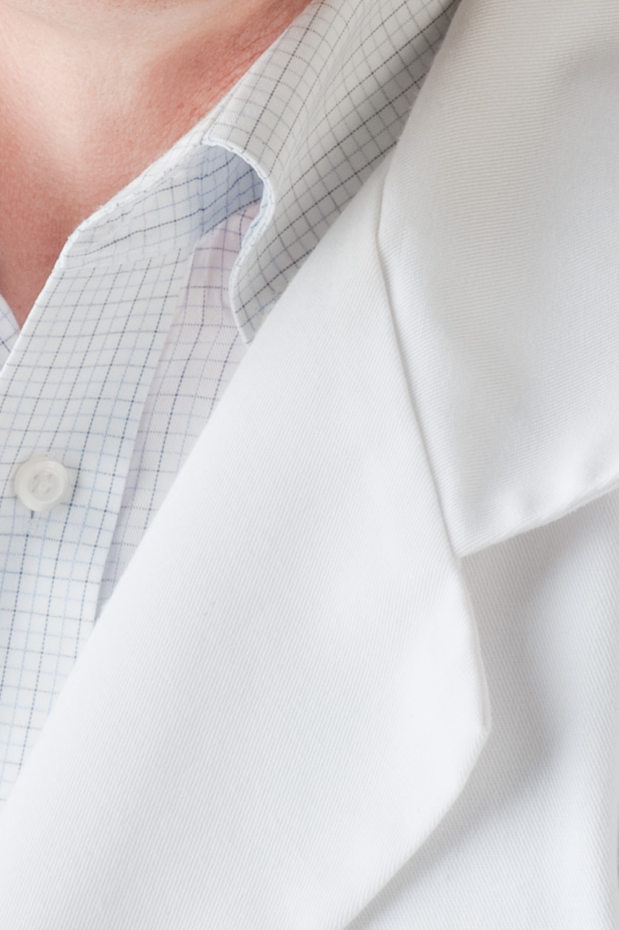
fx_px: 7253
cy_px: -29
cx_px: 143
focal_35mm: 281
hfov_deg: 4.9
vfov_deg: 7.3
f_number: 16
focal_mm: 85
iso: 200
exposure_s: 1/200
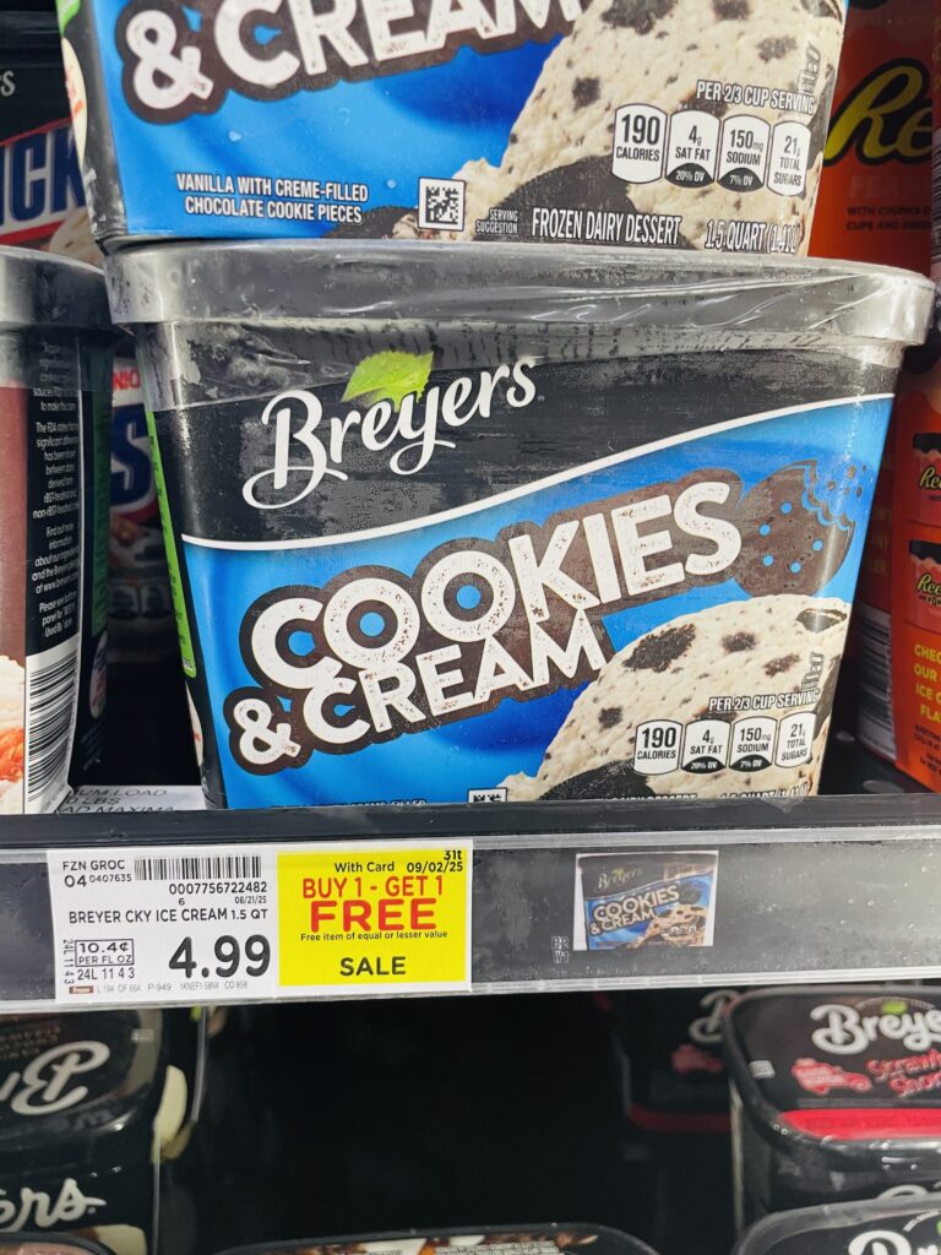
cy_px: 628
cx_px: 470
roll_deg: -0.1
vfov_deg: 67.3
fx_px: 942
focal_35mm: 26
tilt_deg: -12.9
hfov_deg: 53.1
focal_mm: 4.2
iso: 80
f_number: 1.6
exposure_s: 1/60
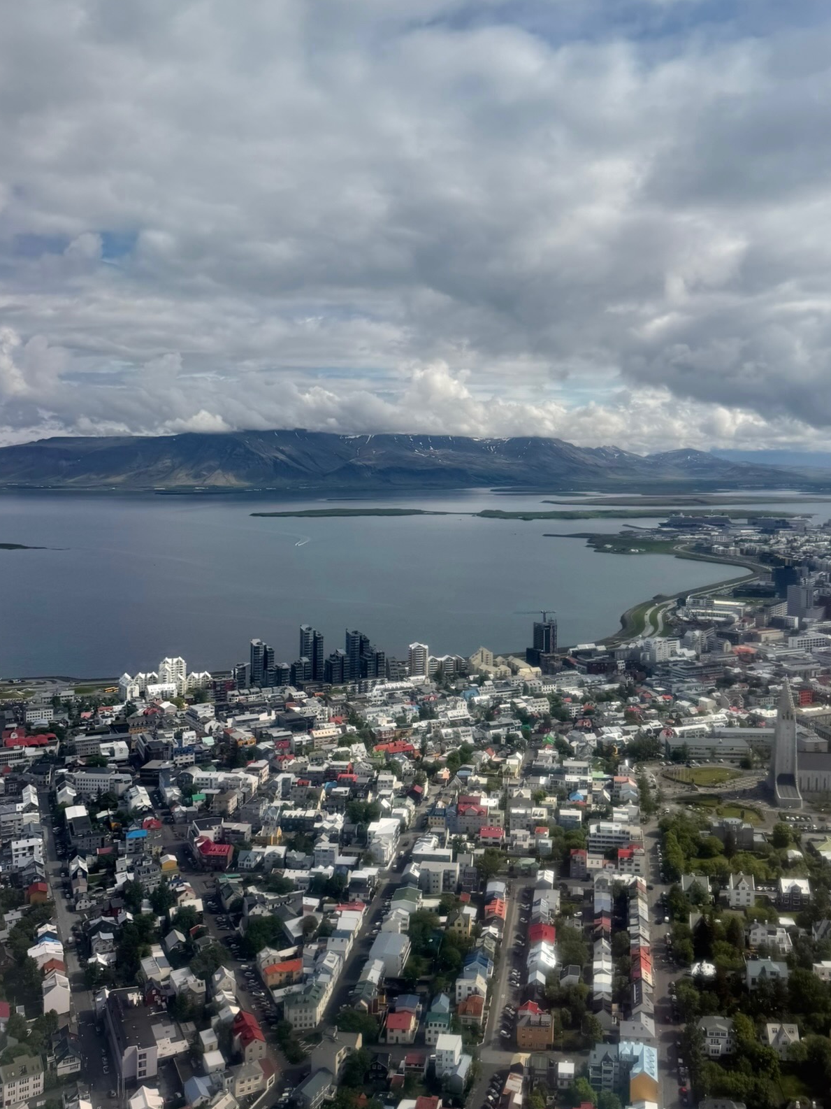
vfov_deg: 58.2
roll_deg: -2.4
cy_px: 491
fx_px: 993
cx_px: 449
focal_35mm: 31
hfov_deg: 45.4
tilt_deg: -1.1
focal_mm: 6.76
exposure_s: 1/7353
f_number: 1.78
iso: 80
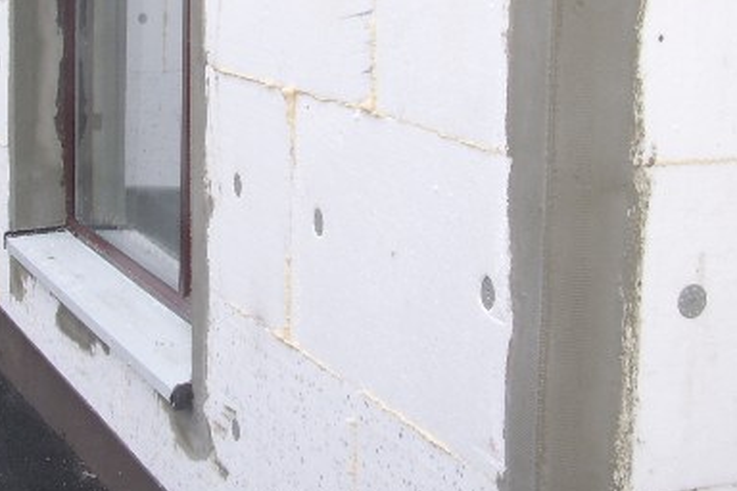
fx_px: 1331
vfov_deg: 20.6
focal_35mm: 65
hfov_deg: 30.6
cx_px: 223
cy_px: 65
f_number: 2.9
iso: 71
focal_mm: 5.8
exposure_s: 1/104
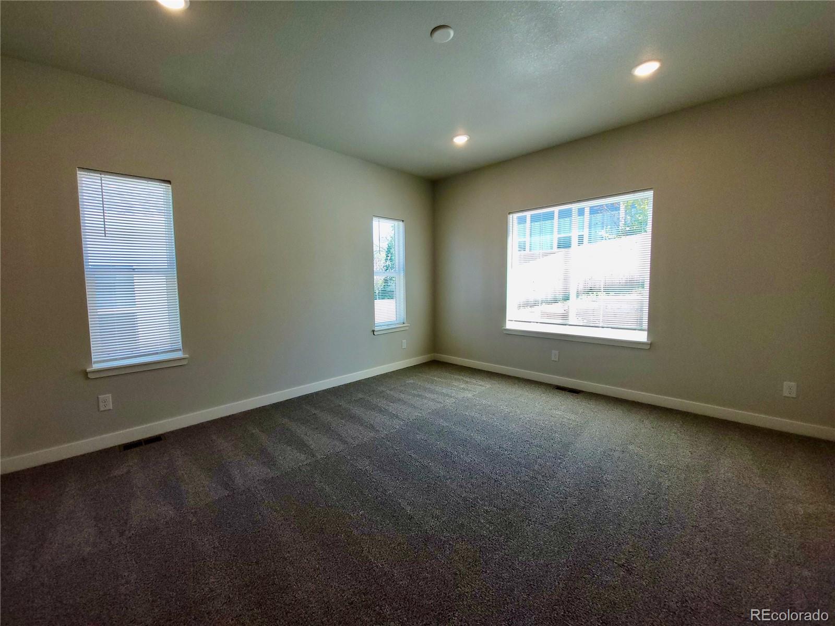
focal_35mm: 13
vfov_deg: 89.9
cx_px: 418
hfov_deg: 106.2
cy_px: 313
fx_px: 314
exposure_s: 1/120
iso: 64
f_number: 2.2
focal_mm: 1.74
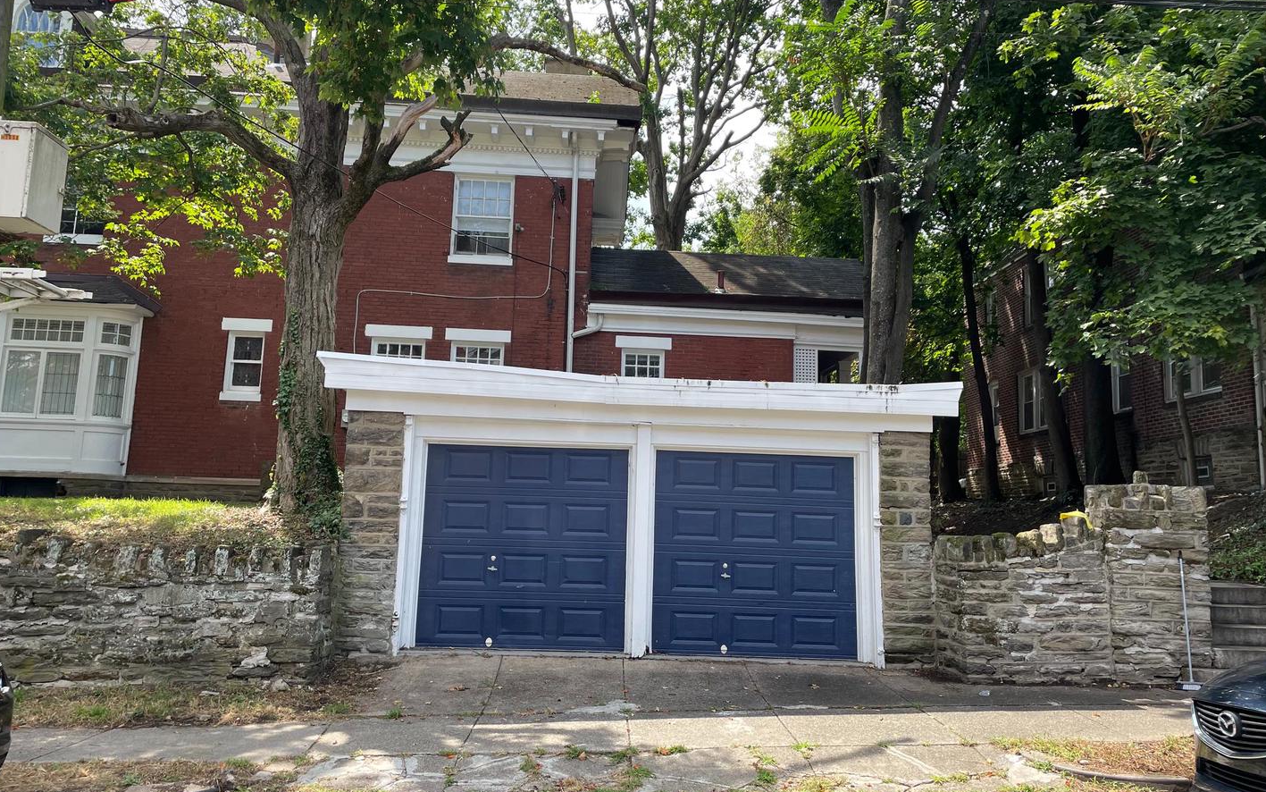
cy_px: 386
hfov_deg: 66.5
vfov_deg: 44.5
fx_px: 966
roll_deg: -2.0
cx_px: 634
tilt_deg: +8.0
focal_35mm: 28
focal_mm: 4.2
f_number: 1.6
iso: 32
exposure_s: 1/686
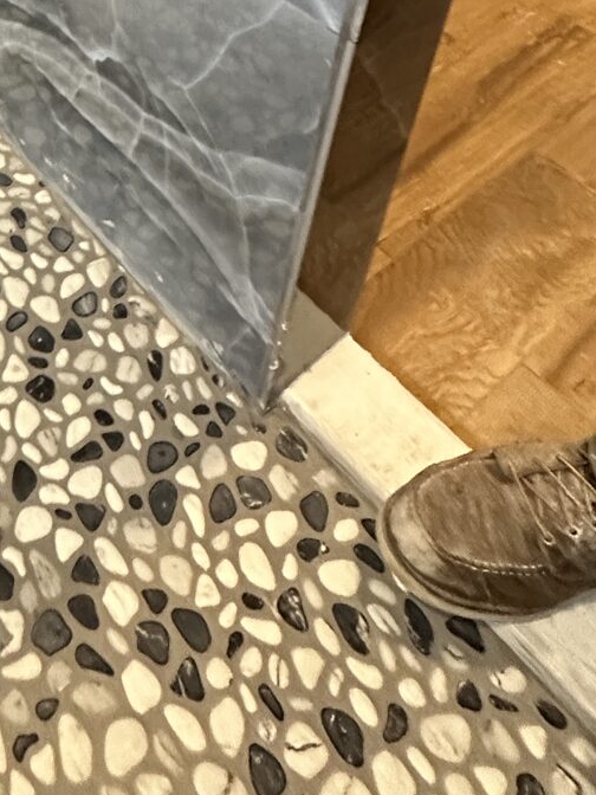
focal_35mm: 40
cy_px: -181
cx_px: -96
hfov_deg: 31.0
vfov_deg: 35.6
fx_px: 918
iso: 500
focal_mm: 2.22
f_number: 2.2
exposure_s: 1/60
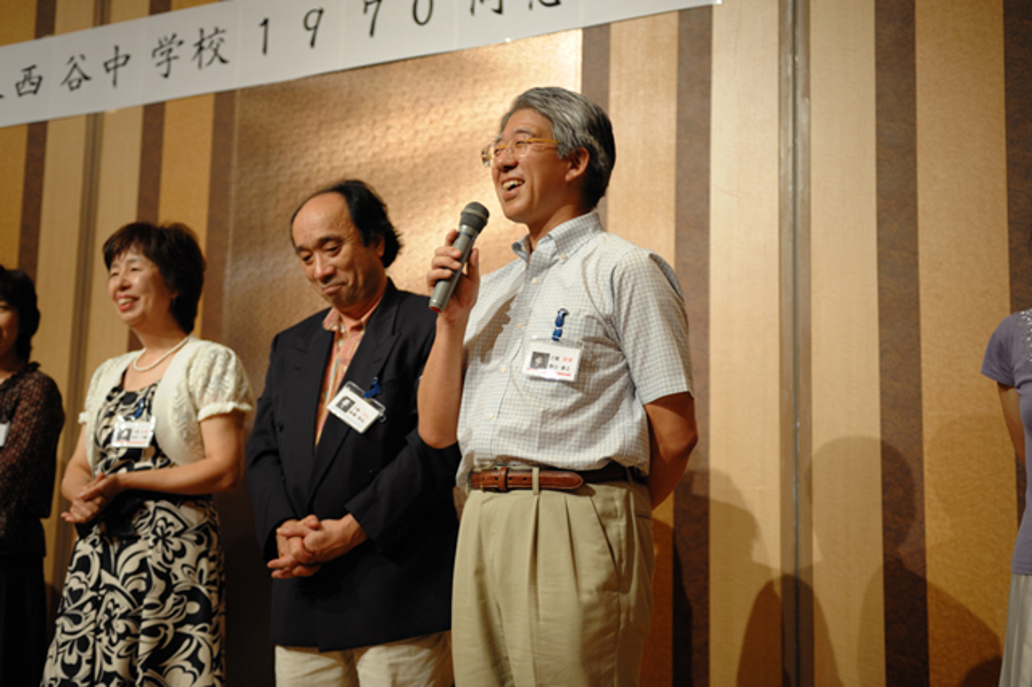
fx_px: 1433
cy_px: 344
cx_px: 516
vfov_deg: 27.0
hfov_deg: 39.6
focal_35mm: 50
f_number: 2.8
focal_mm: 50
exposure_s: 1/125
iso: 1000
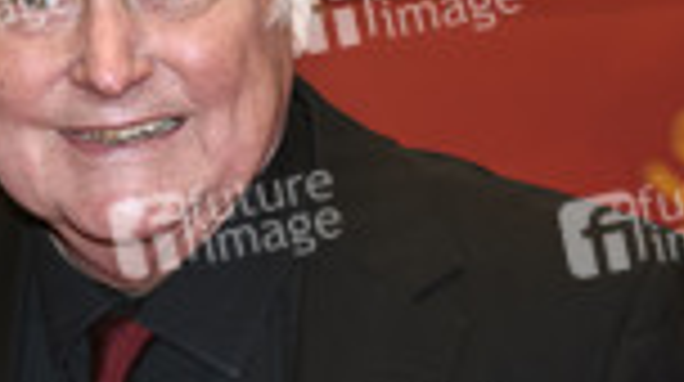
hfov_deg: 6.6
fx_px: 5922
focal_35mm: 327
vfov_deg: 3.7
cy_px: 337
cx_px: -164
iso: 400
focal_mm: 70
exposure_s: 1/320
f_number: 3.5
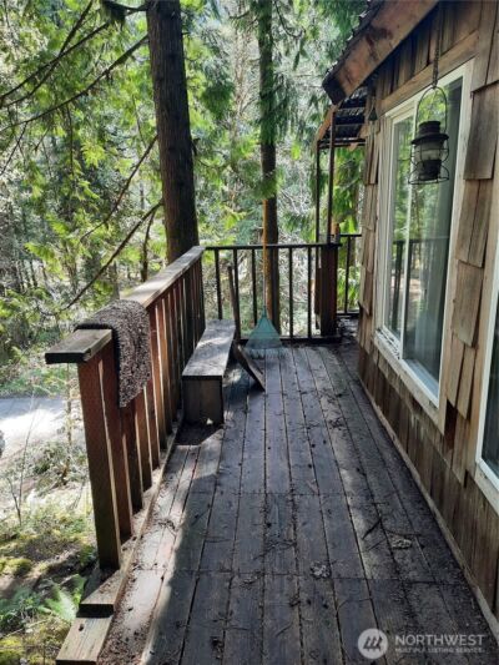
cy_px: 332
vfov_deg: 69.4
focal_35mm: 25
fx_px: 480
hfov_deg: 54.9
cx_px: 250
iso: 50
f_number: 2
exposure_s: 1/60
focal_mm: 4.6
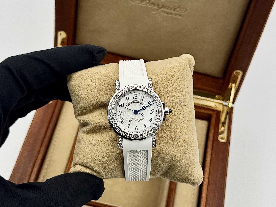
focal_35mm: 48
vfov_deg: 30.3
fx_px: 383
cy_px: 104
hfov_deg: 39.7
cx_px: 138
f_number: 1.78
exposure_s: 1/175
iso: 64
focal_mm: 6.76
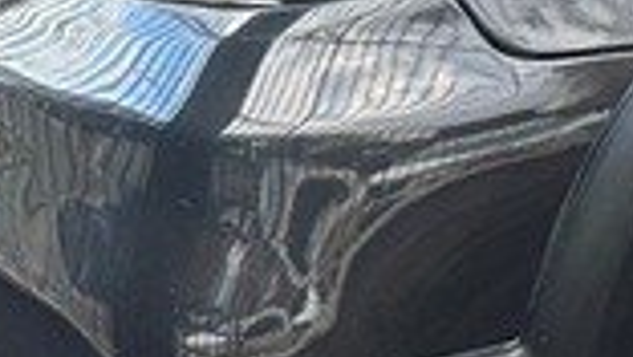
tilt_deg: -17.2
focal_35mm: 172
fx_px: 2889
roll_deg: -0.5
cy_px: -142
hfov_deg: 9.7
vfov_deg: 7.0
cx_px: 1891
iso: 160
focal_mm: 6.86
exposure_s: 1/120
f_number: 1.78
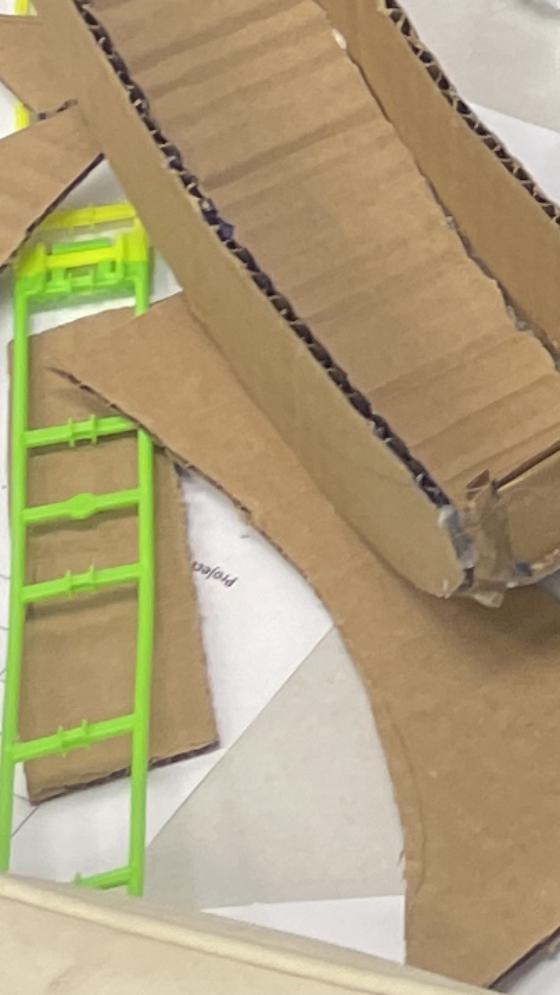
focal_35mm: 159
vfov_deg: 12.9
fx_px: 4196
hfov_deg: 7.0
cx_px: 1532
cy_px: -461
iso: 125
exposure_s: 1/120
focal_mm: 4.2
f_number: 1.6
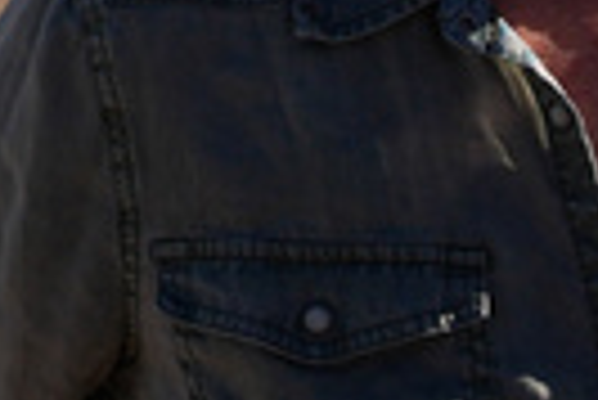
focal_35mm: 269
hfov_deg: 7.6
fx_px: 4473
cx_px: -153
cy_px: -800
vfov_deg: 4.9
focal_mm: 35
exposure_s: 1/20000
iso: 320
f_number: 2.2
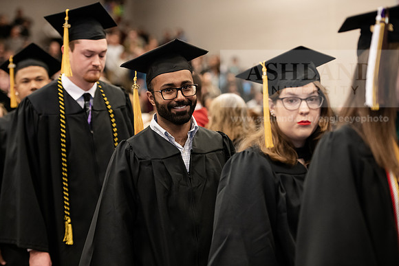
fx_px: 1086
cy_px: 133
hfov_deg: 20.8
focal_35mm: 98
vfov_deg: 14.0
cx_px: 200
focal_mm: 98
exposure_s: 1/200
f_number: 3.2
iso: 2000
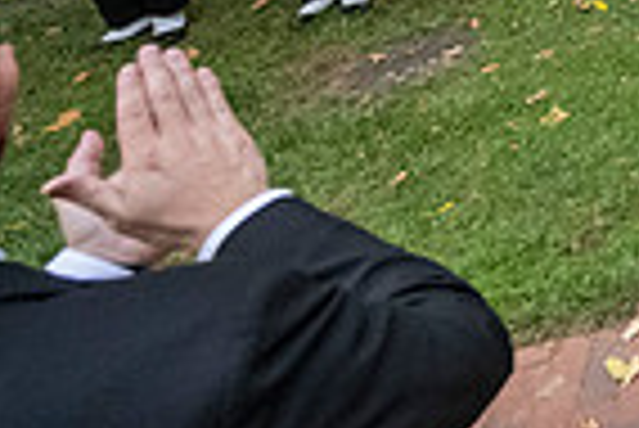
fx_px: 1013
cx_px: 1156
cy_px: -232
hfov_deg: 21.7
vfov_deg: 20.2
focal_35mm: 57
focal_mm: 14
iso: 6400
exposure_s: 1/8000
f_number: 4
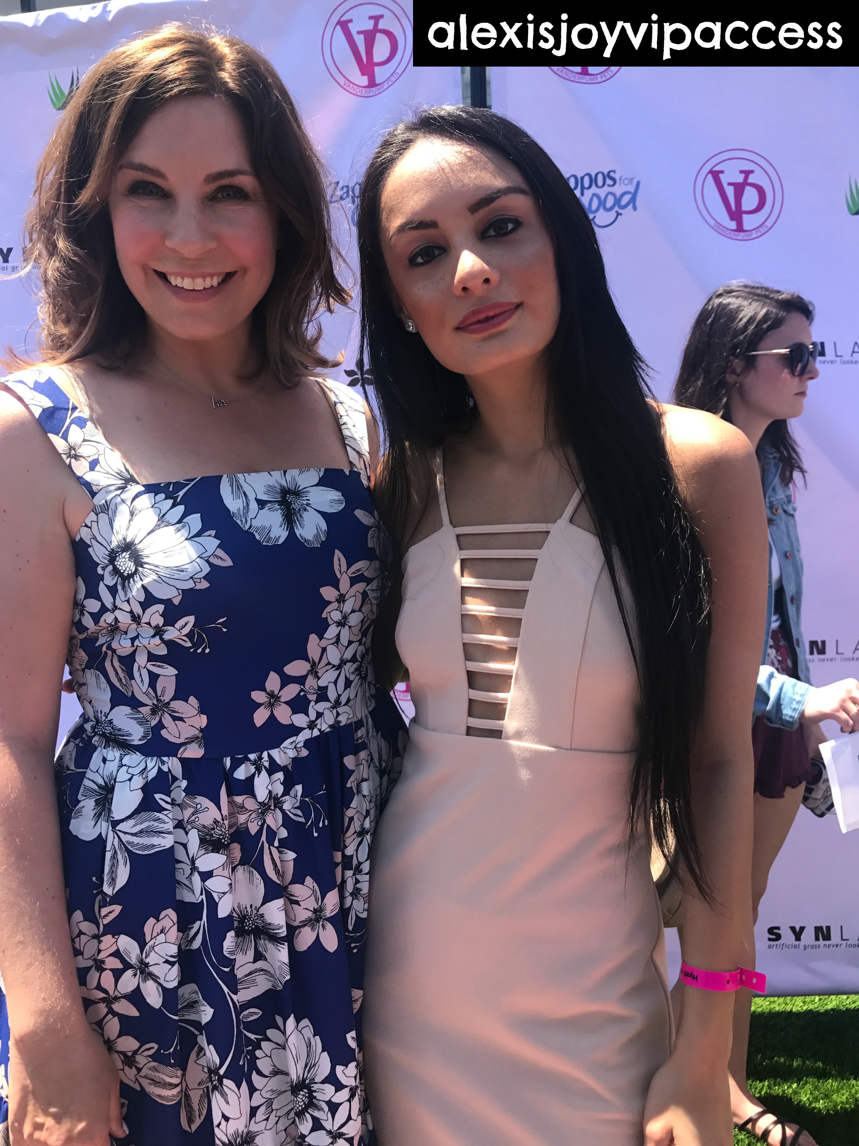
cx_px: 430
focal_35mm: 28
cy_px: 573
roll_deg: +3.0
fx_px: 926
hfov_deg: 49.7
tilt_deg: -6.5
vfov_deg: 63.4
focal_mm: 3.99
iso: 20
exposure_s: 1/602
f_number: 1.8
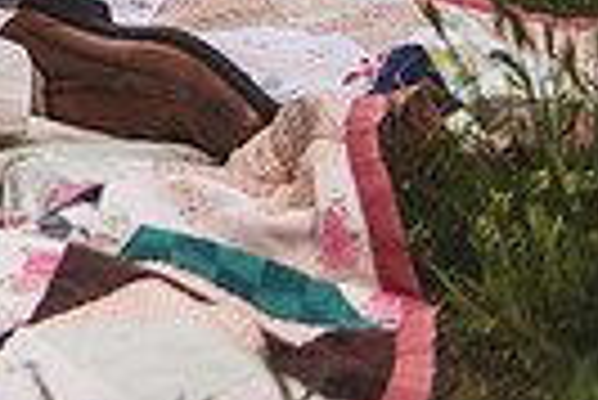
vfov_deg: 7.2
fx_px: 3043
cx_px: -679
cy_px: -456
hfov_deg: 10.2
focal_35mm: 183
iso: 100
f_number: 2.8
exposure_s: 1/250
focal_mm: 42
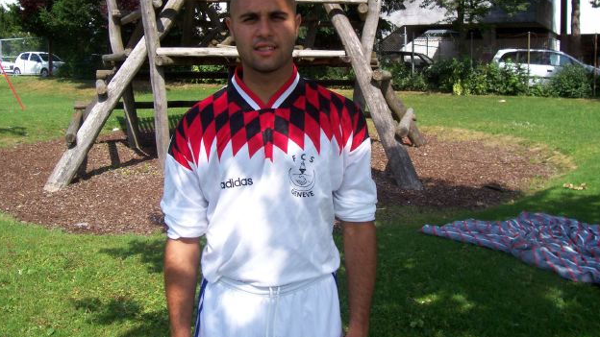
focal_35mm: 38
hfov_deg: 52.8
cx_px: 299
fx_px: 605
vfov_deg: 31.0
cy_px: 113
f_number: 5.1
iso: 80
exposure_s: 1/331
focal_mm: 5.6
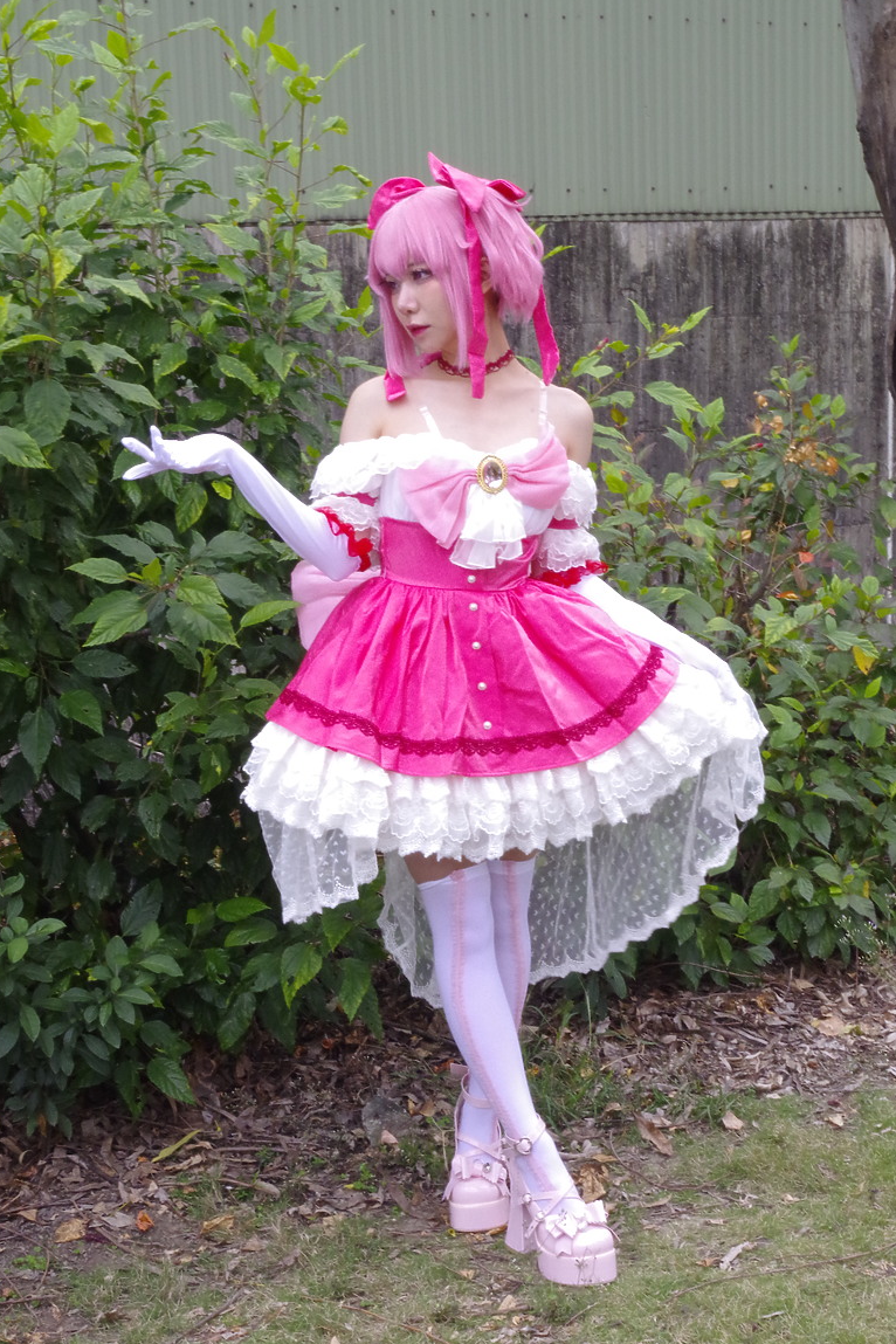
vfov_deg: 35.3
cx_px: 442
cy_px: 669
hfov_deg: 24.0
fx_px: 2110
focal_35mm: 57
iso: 2000
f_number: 4.5
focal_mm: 37
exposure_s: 1/20
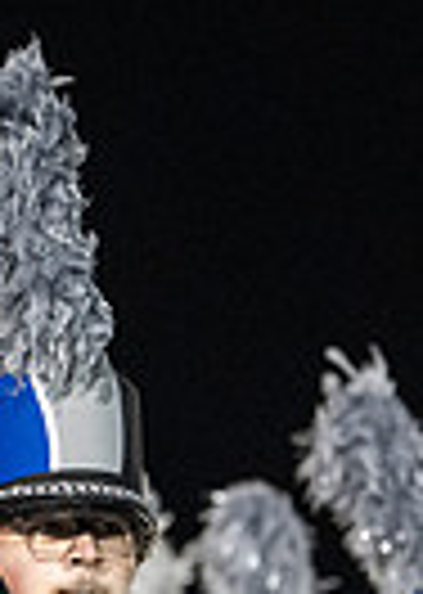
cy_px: 768
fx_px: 14022
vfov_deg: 2.4
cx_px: -43
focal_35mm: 832
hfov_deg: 1.7
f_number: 2.8
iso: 4000
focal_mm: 135
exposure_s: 1/500
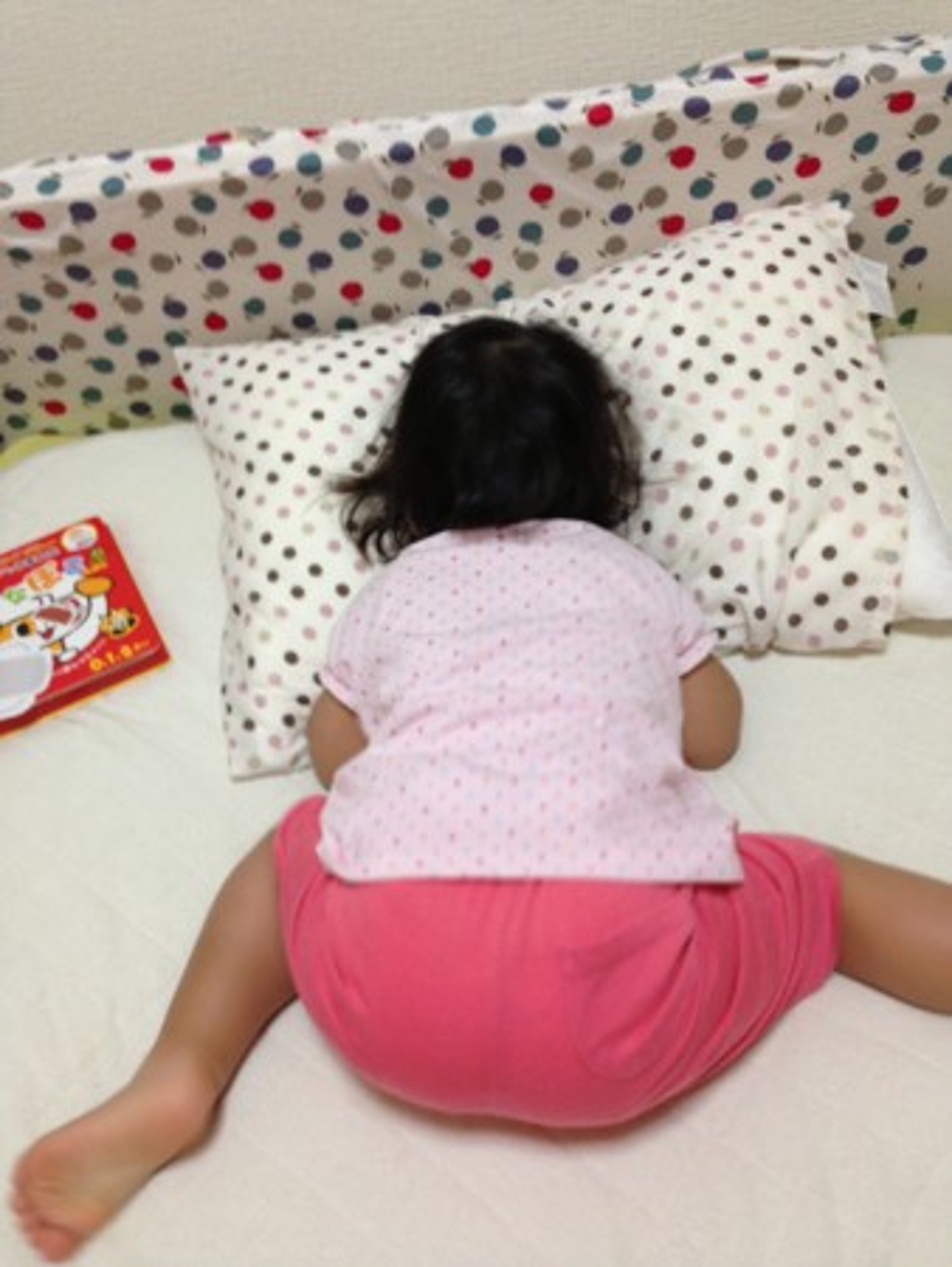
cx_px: 476
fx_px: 1209
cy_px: 634
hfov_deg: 43.0
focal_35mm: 33
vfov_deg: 55.3
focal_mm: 4.13
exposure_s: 1/20
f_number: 2.4
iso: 125
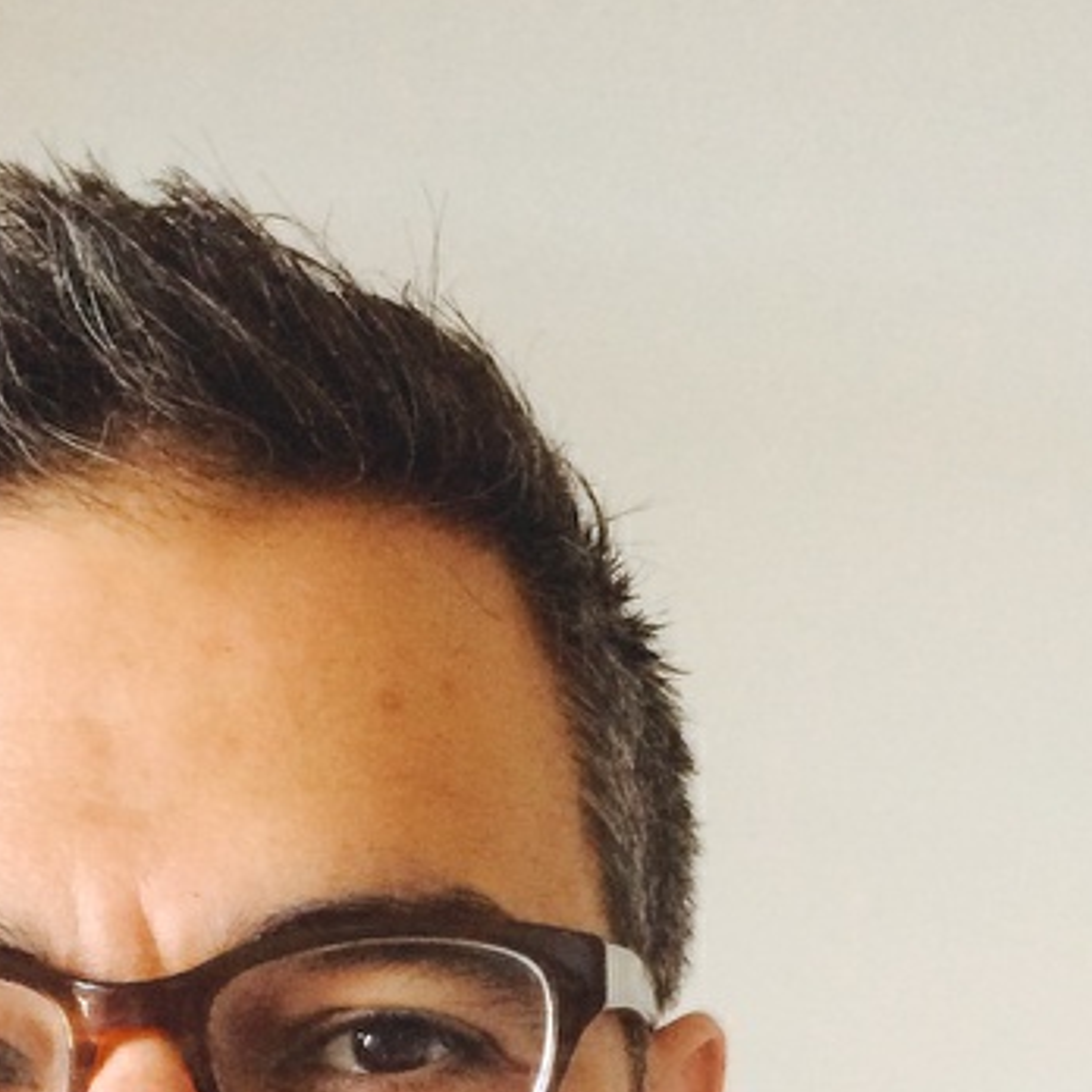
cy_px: 1611
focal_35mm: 91
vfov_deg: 17.3
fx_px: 3248
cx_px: 304
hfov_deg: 19.0
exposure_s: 1/30
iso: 160
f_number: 2.2
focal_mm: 4.12
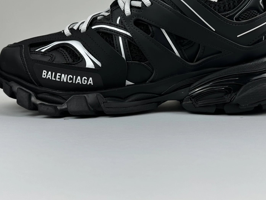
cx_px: 150
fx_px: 338
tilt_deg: -2.0
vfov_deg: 32.4
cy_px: 56
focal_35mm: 44
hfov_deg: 42.9
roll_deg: +0.5
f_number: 1.78
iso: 64
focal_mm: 6.86
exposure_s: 1/162
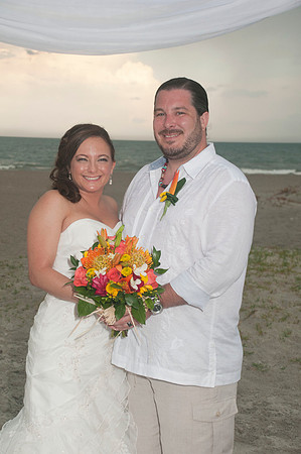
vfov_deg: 27.0
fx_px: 943
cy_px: 227
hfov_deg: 18.1
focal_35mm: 75
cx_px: 150
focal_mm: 50
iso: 400
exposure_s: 1/200
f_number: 5.6
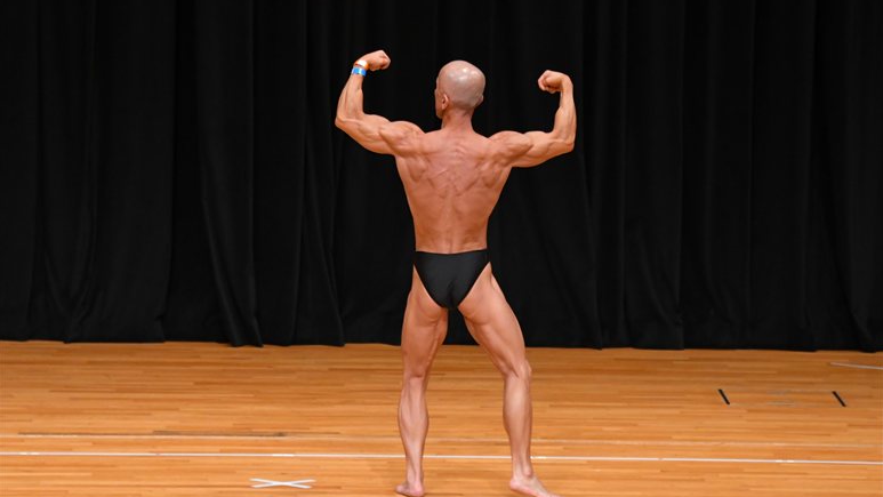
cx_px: 442
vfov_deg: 4.8
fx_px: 5901
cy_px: 264
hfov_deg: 8.6
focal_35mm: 252
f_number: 5.6
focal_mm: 160
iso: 3200
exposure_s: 1/400
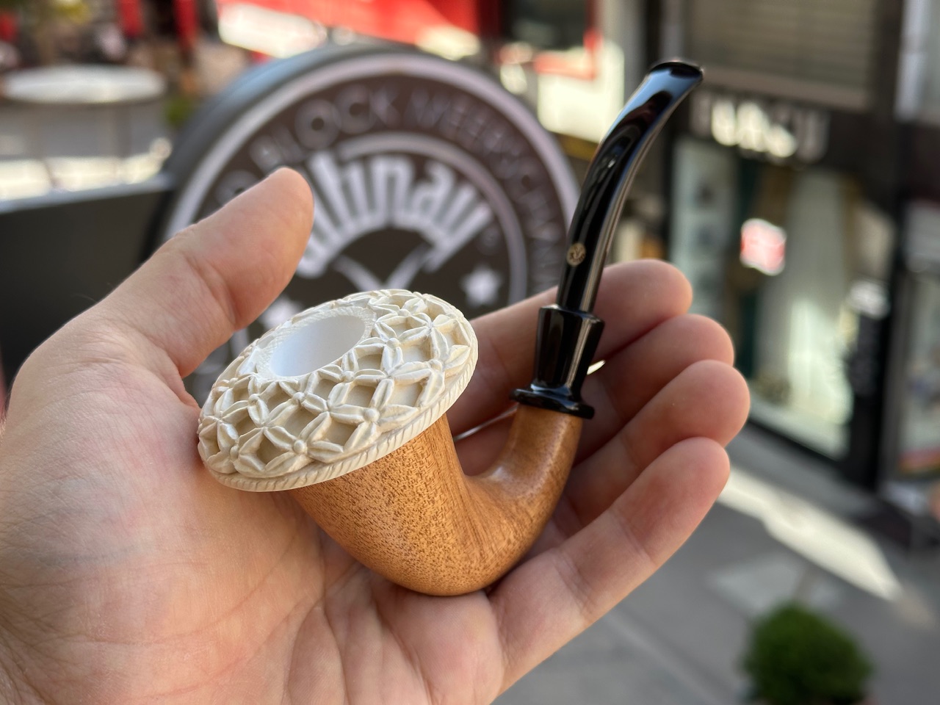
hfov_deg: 39.7
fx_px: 1303
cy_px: 352
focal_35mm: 48
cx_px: 470
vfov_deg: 30.3
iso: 64
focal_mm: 6.86
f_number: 1.78
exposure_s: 1/473
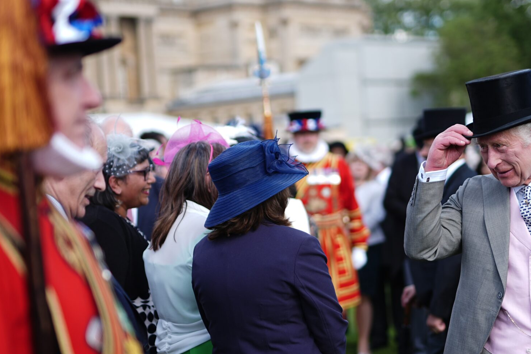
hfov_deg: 23.4
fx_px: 1283
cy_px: 215
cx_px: 304
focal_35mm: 87
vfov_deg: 15.7
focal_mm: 50
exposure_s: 1/2500
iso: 125
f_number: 1.4
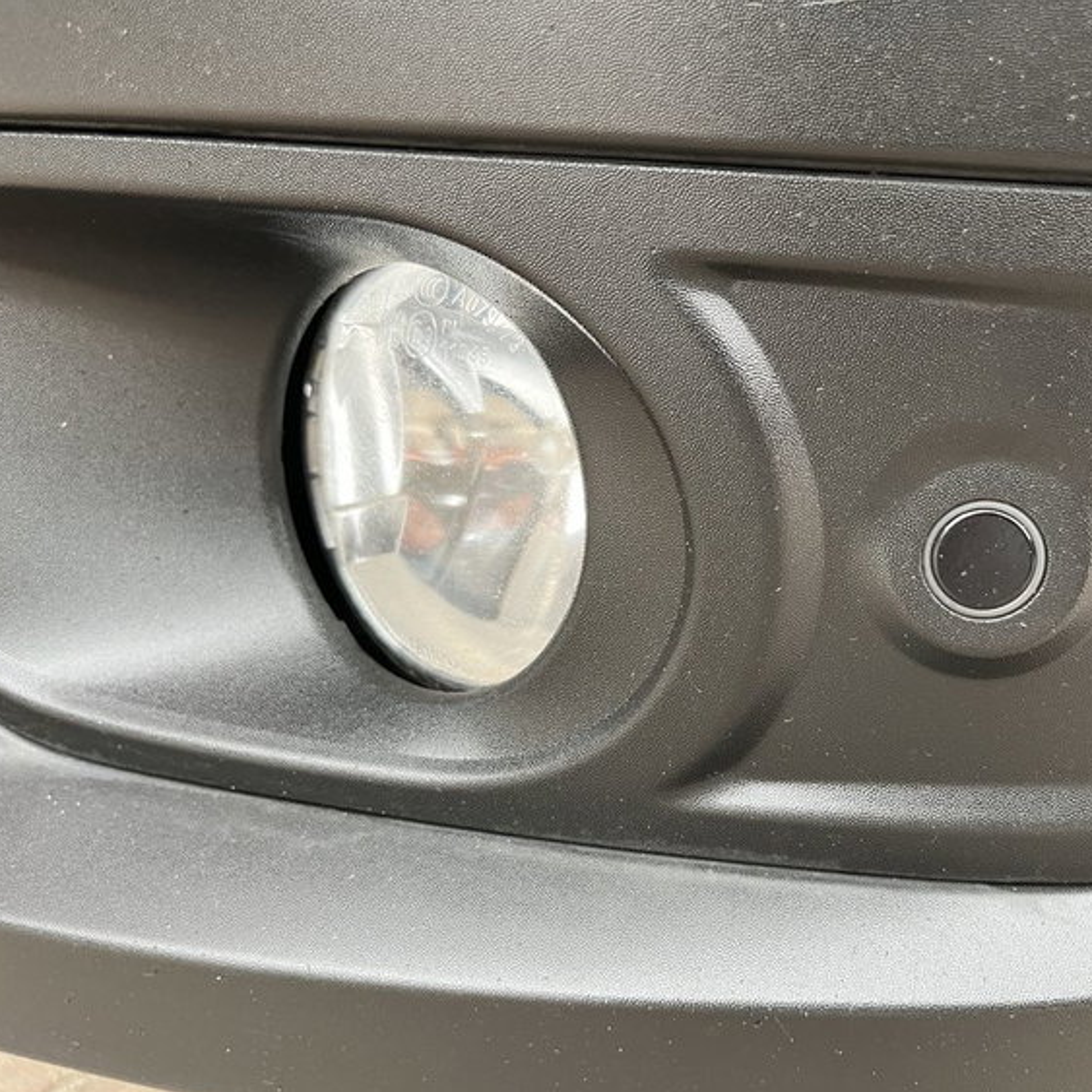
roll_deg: -4.5
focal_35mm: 31
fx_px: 1106
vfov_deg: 52.5
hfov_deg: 51.6
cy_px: 549
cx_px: 723
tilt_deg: -12.3
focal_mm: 5.1
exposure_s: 1/91
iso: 125
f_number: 1.6
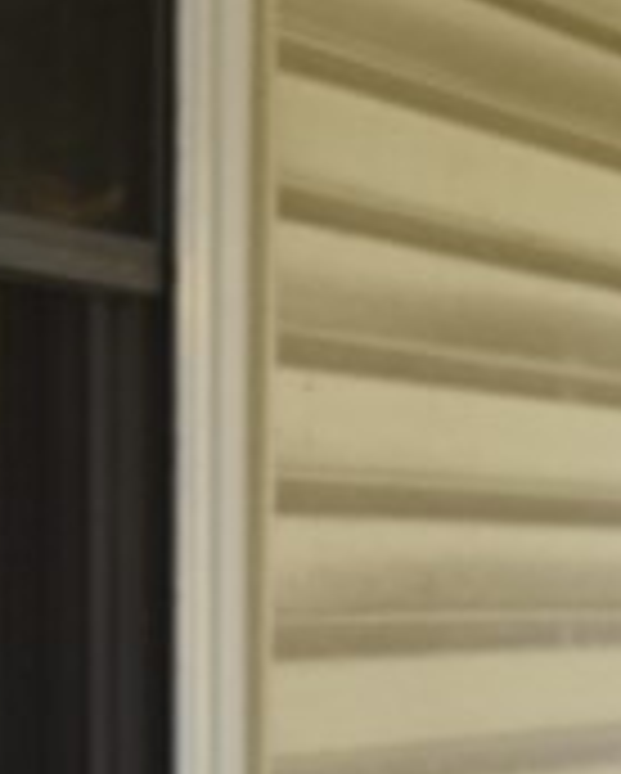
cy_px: 1046
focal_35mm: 248
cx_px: 565
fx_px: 5687
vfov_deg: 7.7
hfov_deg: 6.2
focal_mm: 28
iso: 400
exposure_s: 1/100
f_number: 5.6
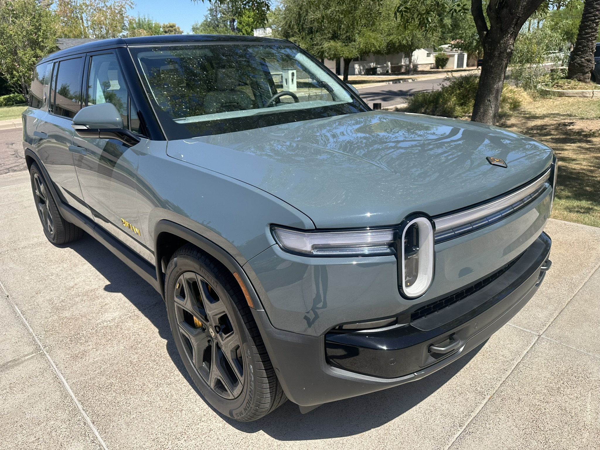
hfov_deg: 71.6
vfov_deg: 56.8
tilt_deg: -14.2
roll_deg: -2.3
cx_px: 300
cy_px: 225
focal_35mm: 24
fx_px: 416
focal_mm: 6.86
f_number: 1.78
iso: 80
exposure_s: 1/3472
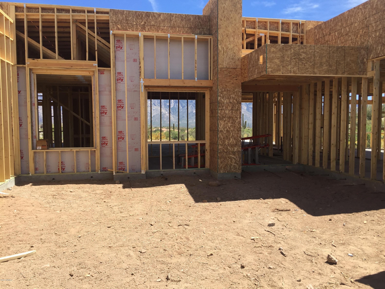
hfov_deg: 61.7
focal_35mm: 29
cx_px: 192
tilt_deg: -4.4
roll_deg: +0.2
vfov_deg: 48.2
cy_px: 144
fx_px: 323
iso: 32
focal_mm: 4.15
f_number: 2.2
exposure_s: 1/1319
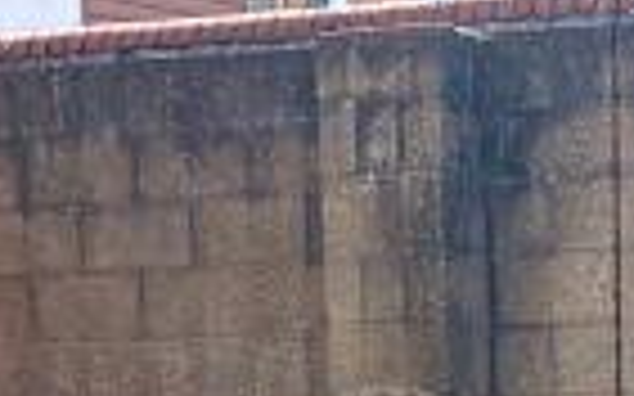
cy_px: 1166
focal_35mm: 200
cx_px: 778
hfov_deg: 10.3
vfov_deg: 6.1
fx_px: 3454
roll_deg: +0.0
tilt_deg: -8.9
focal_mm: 5.96
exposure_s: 1/3279
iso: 50
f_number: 1.6
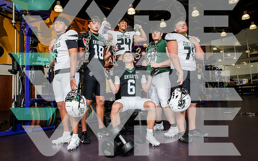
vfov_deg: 49.3
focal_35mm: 25
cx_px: 127
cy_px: 77
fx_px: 176
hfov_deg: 72.5
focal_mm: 24
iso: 800
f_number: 7.1
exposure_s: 1/250
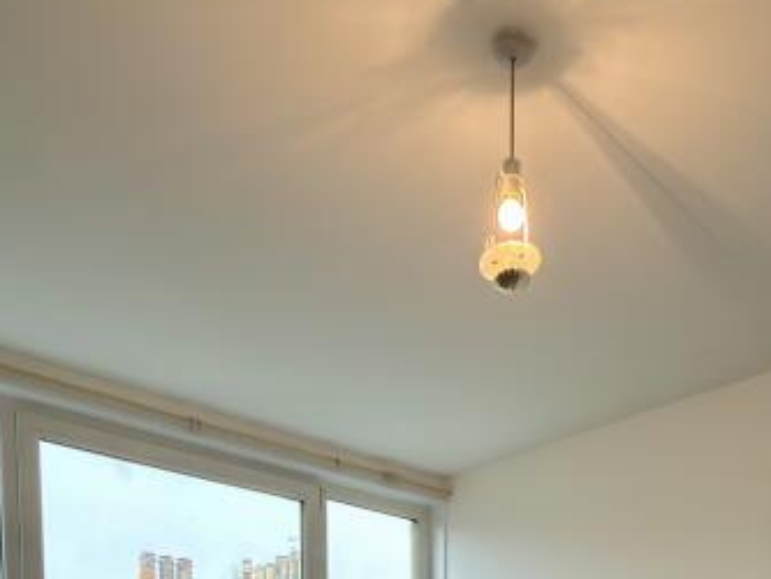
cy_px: 857
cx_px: 498
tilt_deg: -5.3
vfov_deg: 25.6
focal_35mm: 43
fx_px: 958
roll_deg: -0.5
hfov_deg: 43.4
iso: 50
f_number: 2.2
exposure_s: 1/25
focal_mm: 2.22
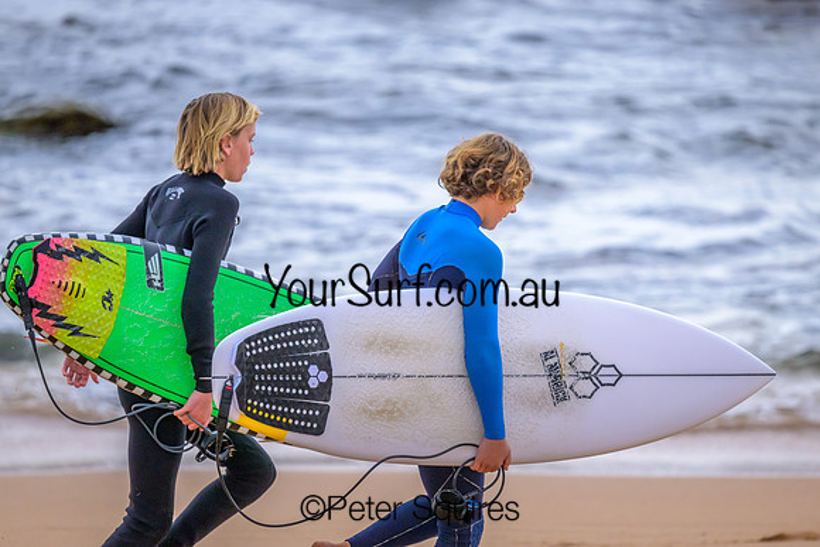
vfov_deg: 1.7
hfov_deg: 2.6
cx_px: 410
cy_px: 274
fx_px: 18226
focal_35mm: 800
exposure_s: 1/1600
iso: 5600
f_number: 6.3
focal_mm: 800
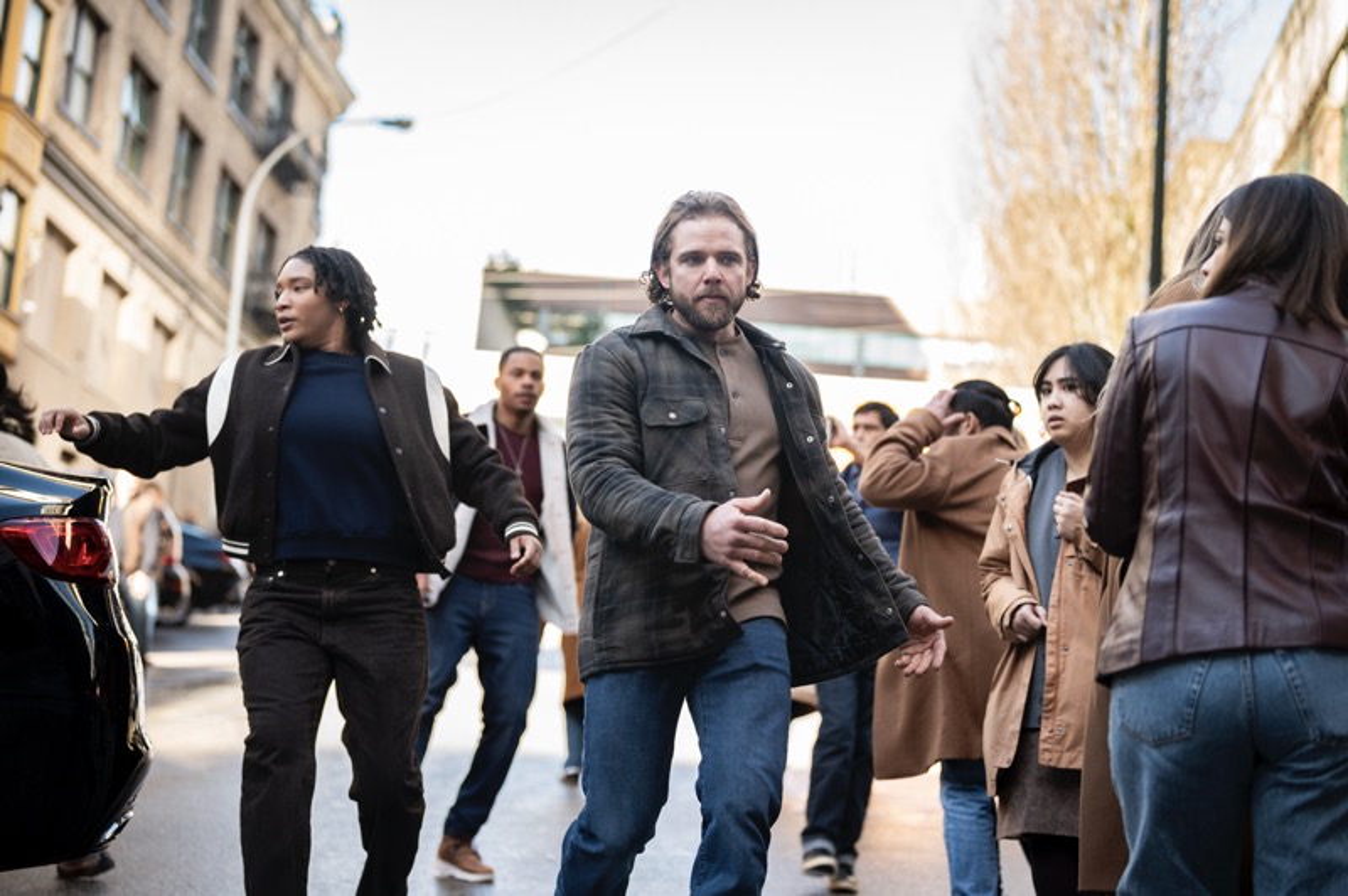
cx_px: 674
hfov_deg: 28.9
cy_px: 448
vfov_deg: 19.4
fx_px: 2619
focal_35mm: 70
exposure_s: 1/1000
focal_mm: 70
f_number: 2.8
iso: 800
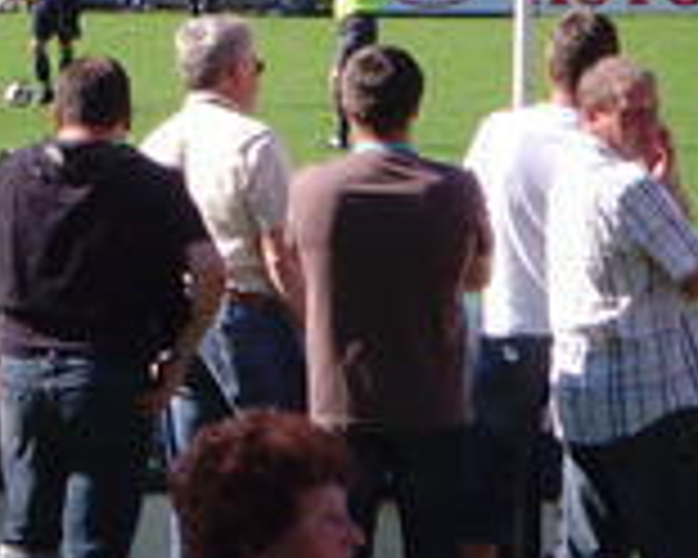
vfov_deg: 4.2
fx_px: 7602
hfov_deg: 5.2
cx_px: -113
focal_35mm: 368
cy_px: -52
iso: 80
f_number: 4.5
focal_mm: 19.8
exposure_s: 1/250
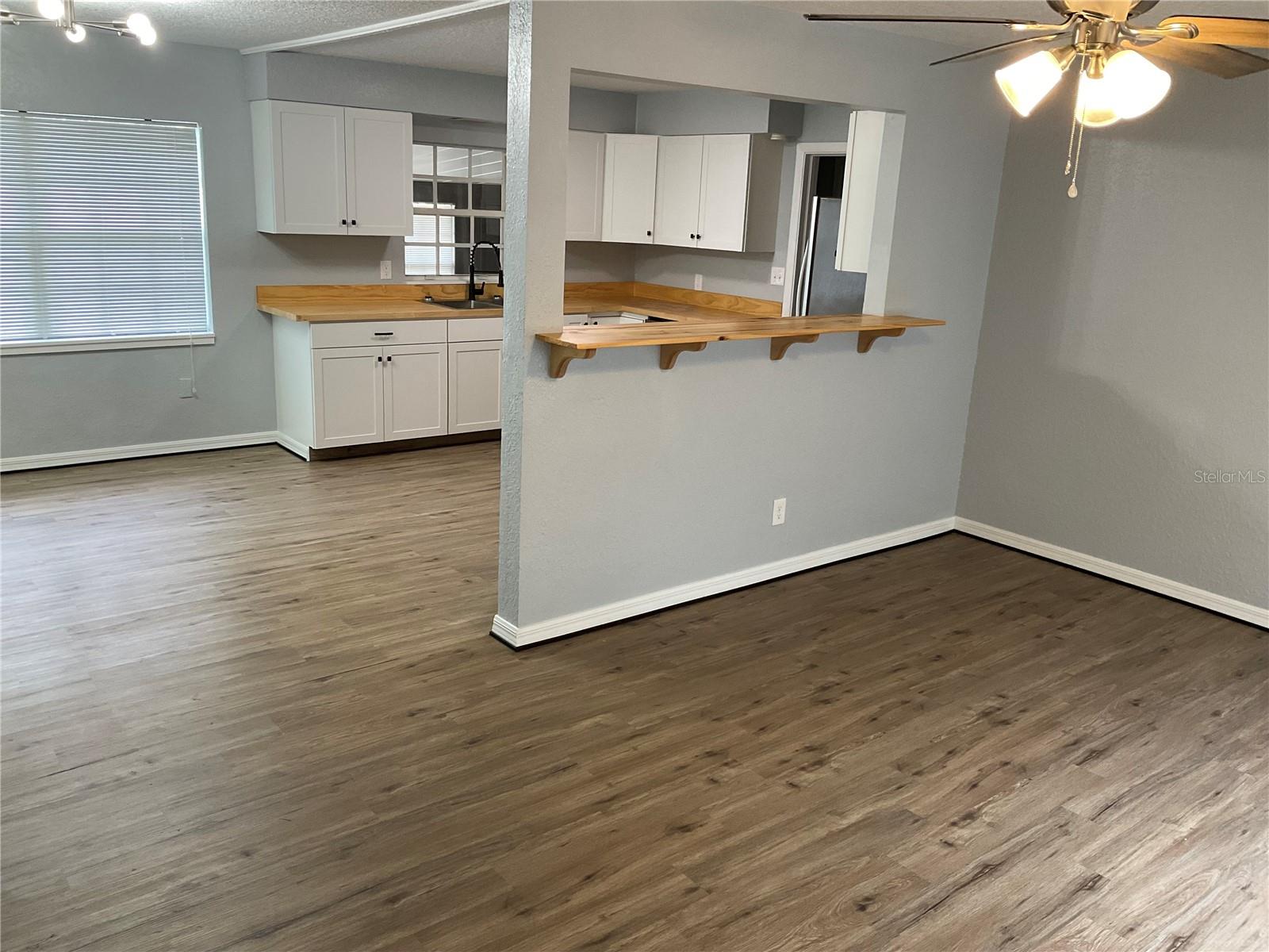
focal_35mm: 29
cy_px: 476
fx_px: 1063
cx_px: 634
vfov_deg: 48.2
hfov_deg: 61.7
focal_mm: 3
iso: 80
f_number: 1.8
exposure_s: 1/60
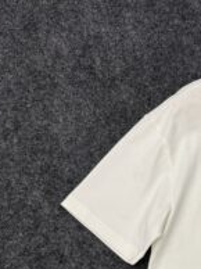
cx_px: 277
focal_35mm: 71
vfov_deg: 25.4
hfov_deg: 18.8
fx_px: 551
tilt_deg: -85.8
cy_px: 297
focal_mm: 6.76
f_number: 1.78
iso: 125
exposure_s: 1/100
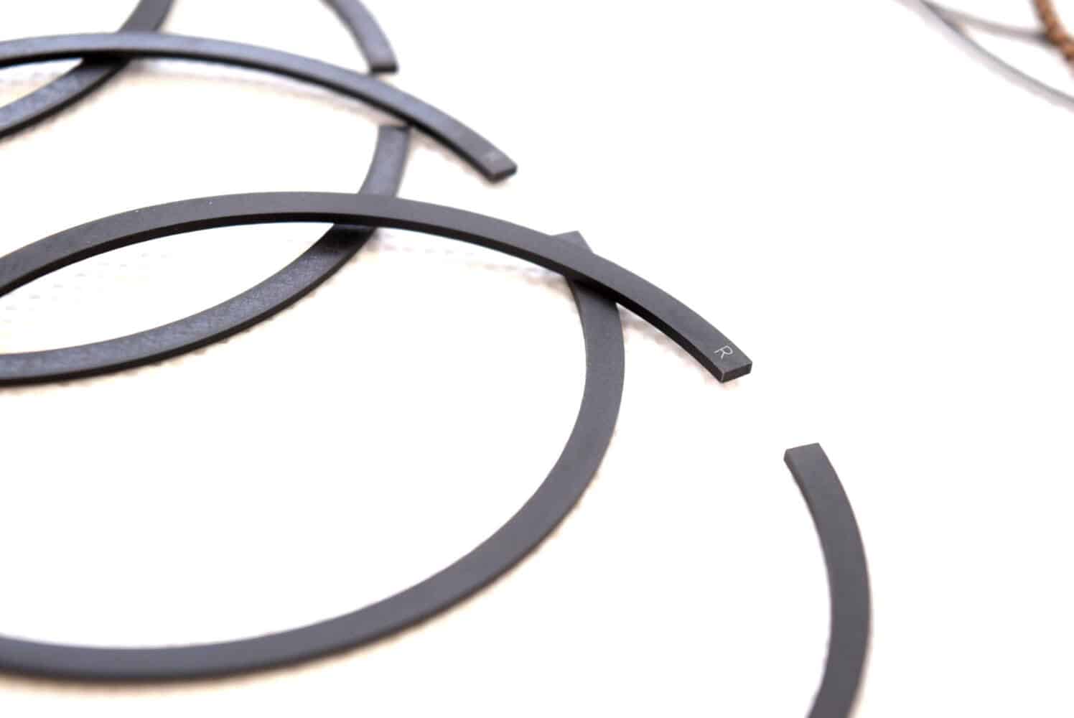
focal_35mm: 82
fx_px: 2463
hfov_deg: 24.6
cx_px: 537
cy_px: 359
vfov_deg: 16.6
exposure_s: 1/200
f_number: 7.1
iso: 400
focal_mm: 55
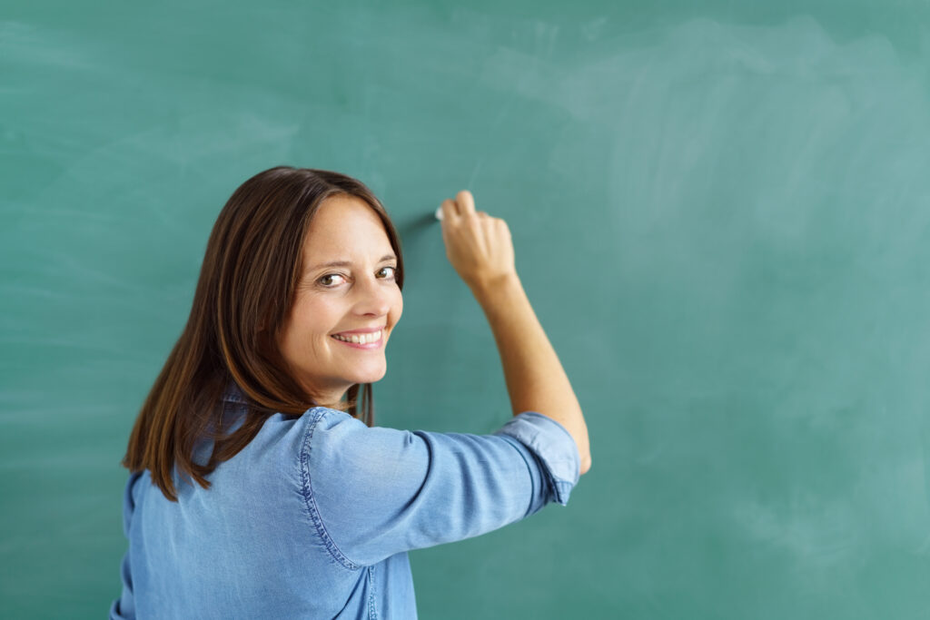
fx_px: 1421
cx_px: 465
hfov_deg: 36.2
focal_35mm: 55
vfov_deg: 24.6
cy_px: 310
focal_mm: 55
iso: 160
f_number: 2.2
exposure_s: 1/80
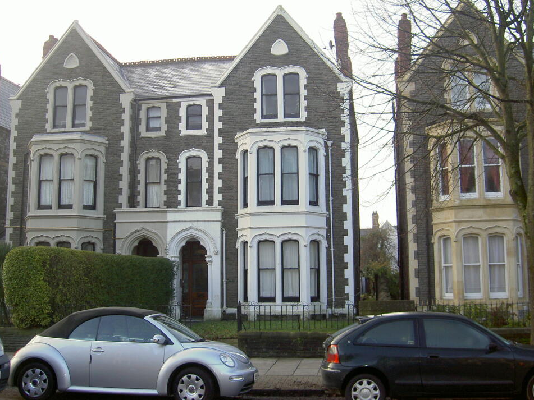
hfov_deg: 44.8
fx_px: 648
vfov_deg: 34.3
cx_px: 255
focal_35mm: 42
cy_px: 189
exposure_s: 1/250
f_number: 2.8
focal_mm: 8
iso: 100
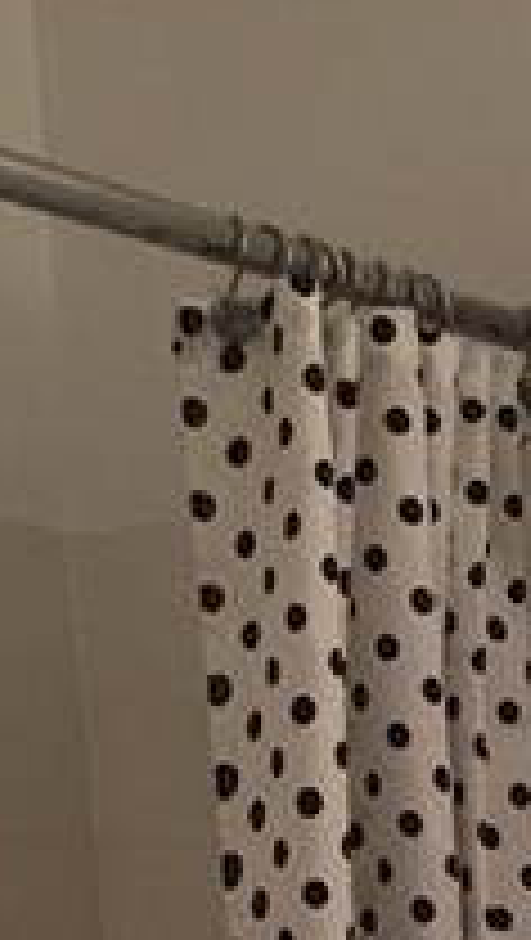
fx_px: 2895
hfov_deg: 9.9
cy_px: 1678
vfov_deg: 15.8
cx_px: 963
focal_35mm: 116
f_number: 2.2
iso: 80
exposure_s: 1/30
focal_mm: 4.15
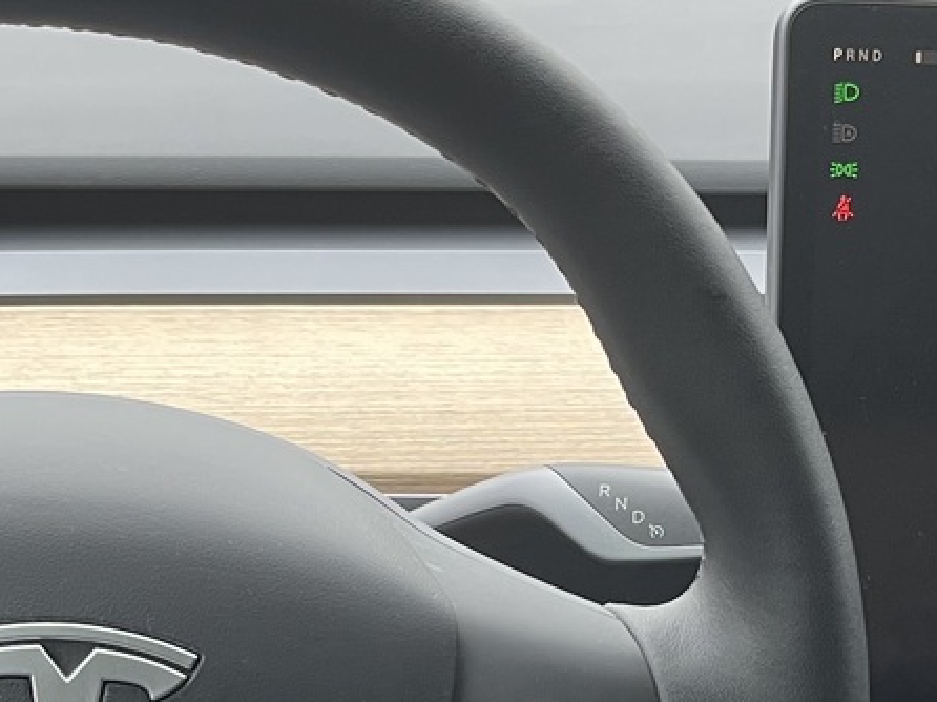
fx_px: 2273
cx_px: 601
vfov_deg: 16.8
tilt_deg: -29.7
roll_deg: -2.0
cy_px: 849
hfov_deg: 23.2
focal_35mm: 84
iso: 125
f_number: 1.6
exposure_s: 1/71
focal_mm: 5.1
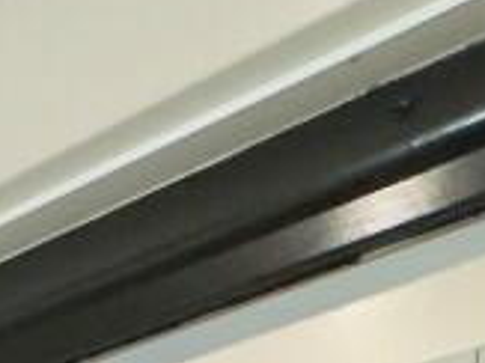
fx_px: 1232
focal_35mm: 88
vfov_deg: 10.9
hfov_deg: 18.4
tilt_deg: -7.1
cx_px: -339
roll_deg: -1.7
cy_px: 1101
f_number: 2.2
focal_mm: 2.22
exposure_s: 1/50
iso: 320
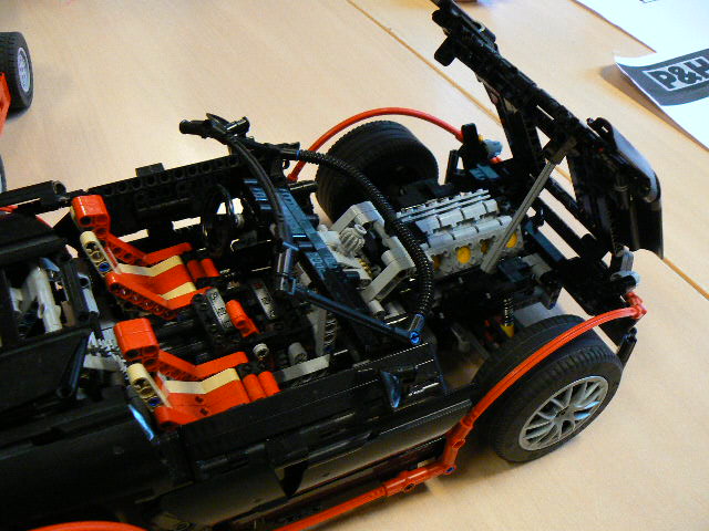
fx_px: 737
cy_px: 266
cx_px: 354
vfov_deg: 39.7
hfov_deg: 51.4
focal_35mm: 36
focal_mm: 6
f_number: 2.8
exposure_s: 1/13
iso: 200
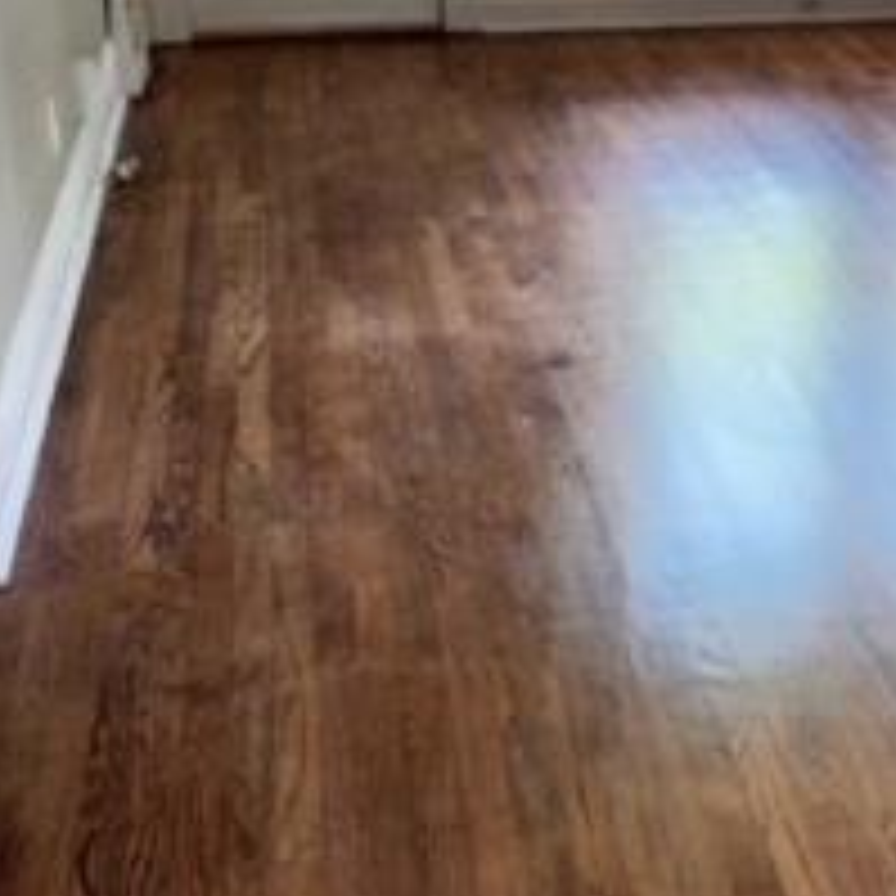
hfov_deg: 22.6
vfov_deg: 23.3
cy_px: 356
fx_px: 2167
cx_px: 846
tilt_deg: -16.3
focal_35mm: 74
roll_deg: +0.2
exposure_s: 1/60
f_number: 1.8
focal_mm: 4.25
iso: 125
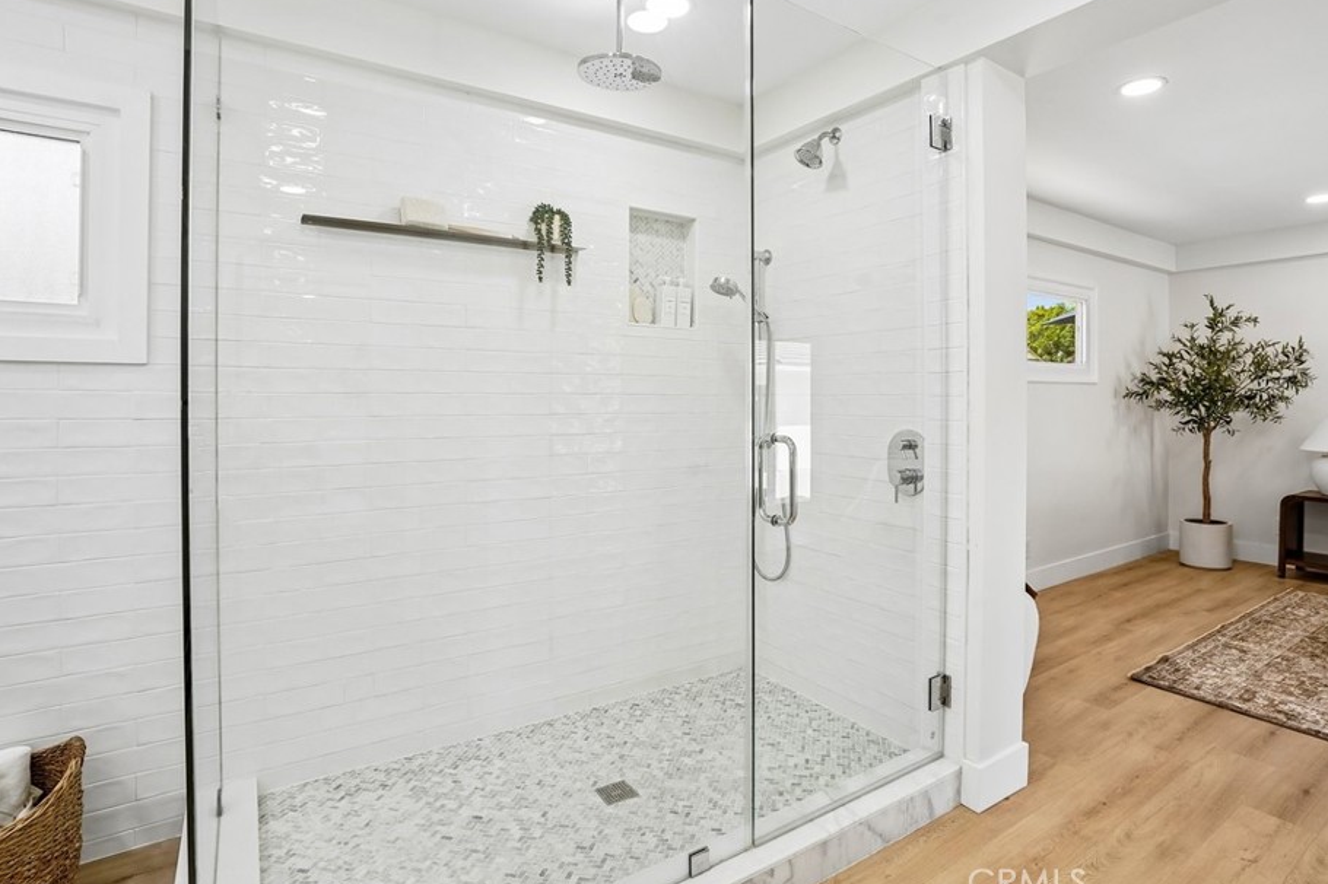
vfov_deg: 67.2
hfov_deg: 89.9
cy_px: 406
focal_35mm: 18
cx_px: 712
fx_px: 664
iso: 400
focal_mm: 16
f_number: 8
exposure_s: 1/50
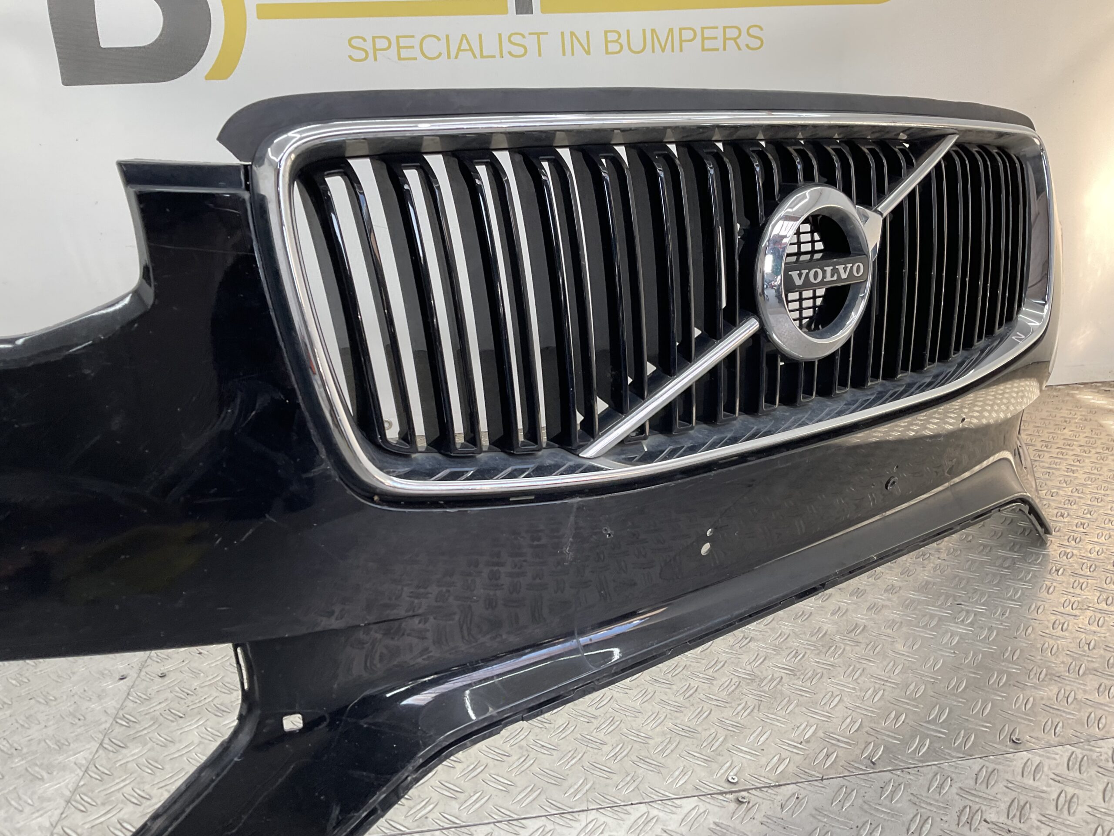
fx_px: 933
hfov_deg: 61.7
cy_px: 418
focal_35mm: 29
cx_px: 557
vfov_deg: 48.2
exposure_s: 1/120
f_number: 1.8
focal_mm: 3
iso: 32
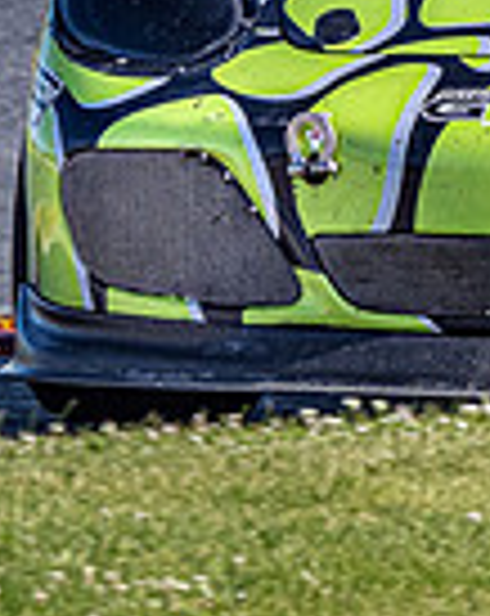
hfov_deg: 0.6
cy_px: 124
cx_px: 512
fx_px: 45253
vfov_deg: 0.8
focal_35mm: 2488
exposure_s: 1/500
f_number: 11
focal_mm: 300
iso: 400
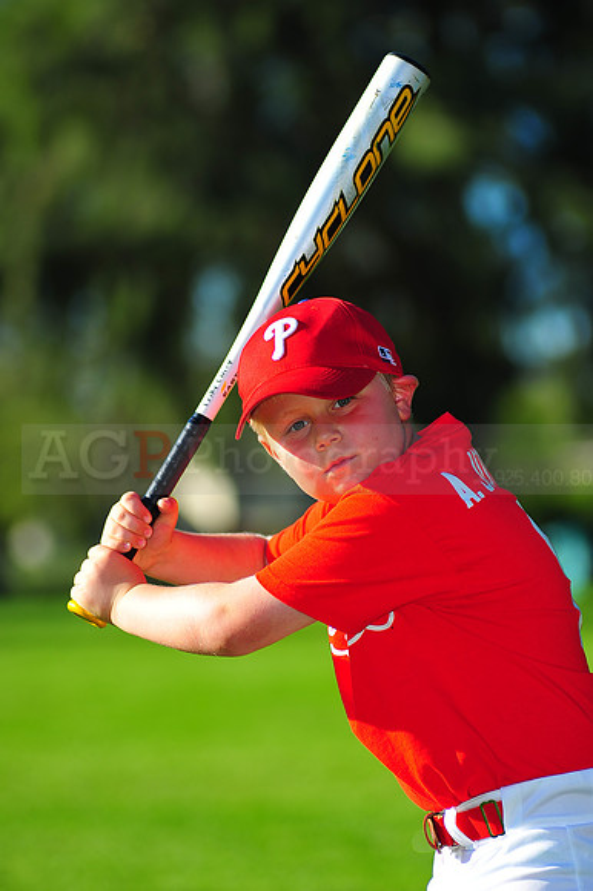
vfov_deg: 11.4
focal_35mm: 180
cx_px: 296
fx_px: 4452
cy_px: 446
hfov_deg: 7.6
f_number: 4
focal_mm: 180
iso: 200
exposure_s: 1/1250
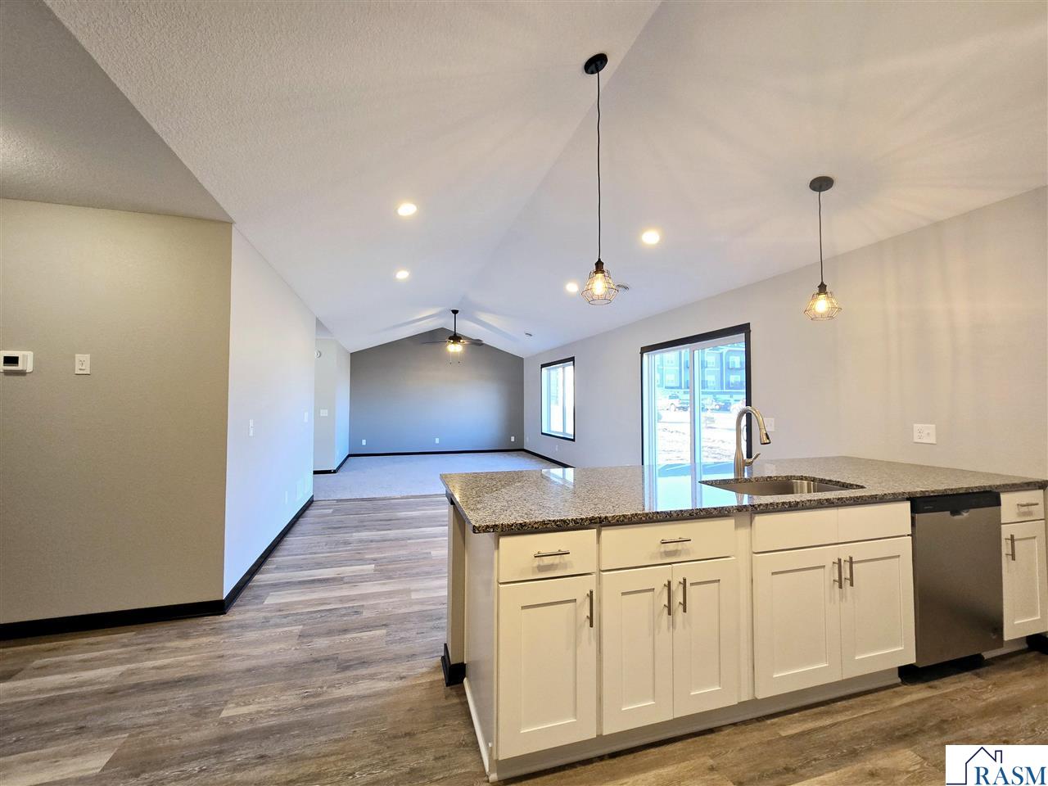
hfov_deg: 106.2
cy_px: 393
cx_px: 524
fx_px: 394
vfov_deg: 89.9
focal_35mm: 13
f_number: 2.2
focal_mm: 2.2
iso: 125
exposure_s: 1/60.2
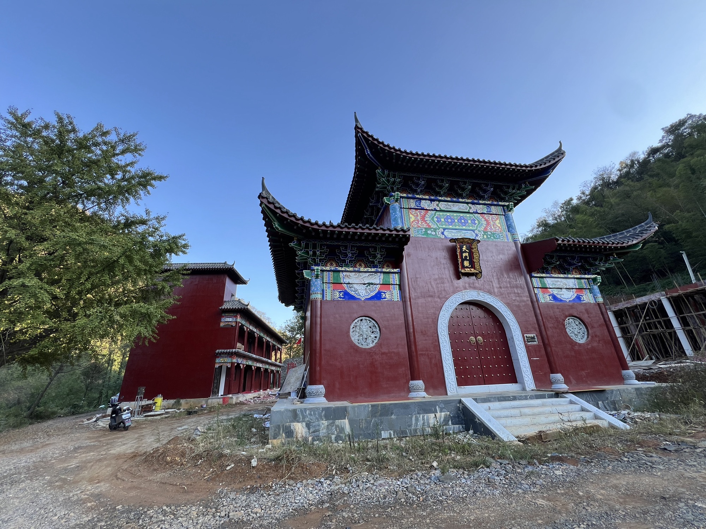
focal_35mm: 13
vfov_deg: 89.9
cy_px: 264
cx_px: 353
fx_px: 265
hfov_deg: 106.2
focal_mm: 1.57
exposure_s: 1/201
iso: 32
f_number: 1.8
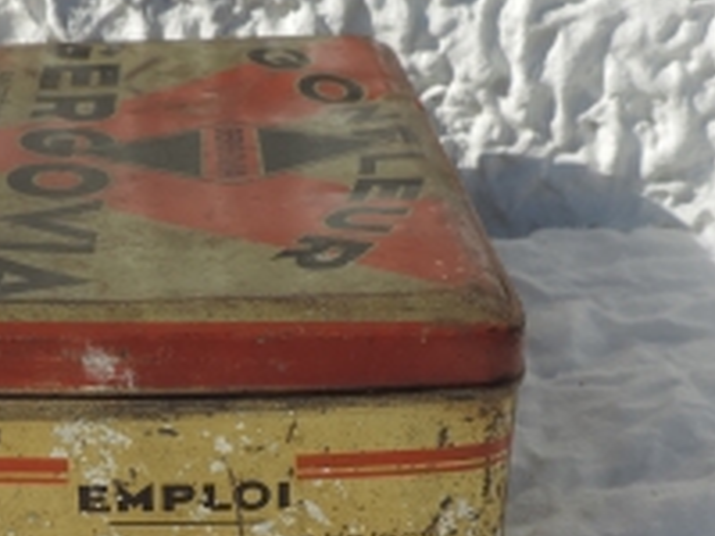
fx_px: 1487
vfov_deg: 20.3
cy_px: 397
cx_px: 200
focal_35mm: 72
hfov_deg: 26.8
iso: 80
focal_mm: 4.3
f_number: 3.3
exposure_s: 1/1600
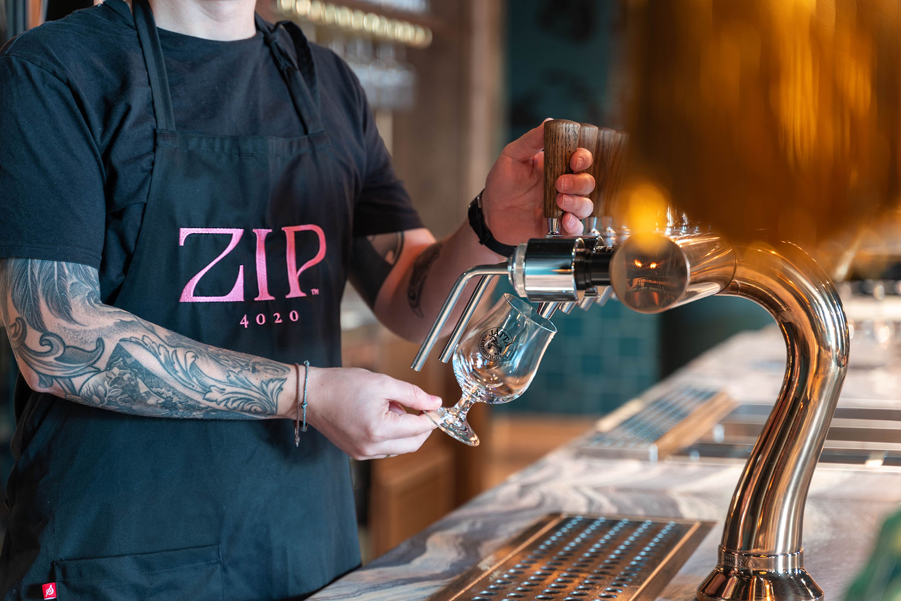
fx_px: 1877
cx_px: 450
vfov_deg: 18.2
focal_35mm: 75
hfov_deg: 27.0
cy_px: 300
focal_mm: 75
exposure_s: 1/1.67
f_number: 2.8
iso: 100
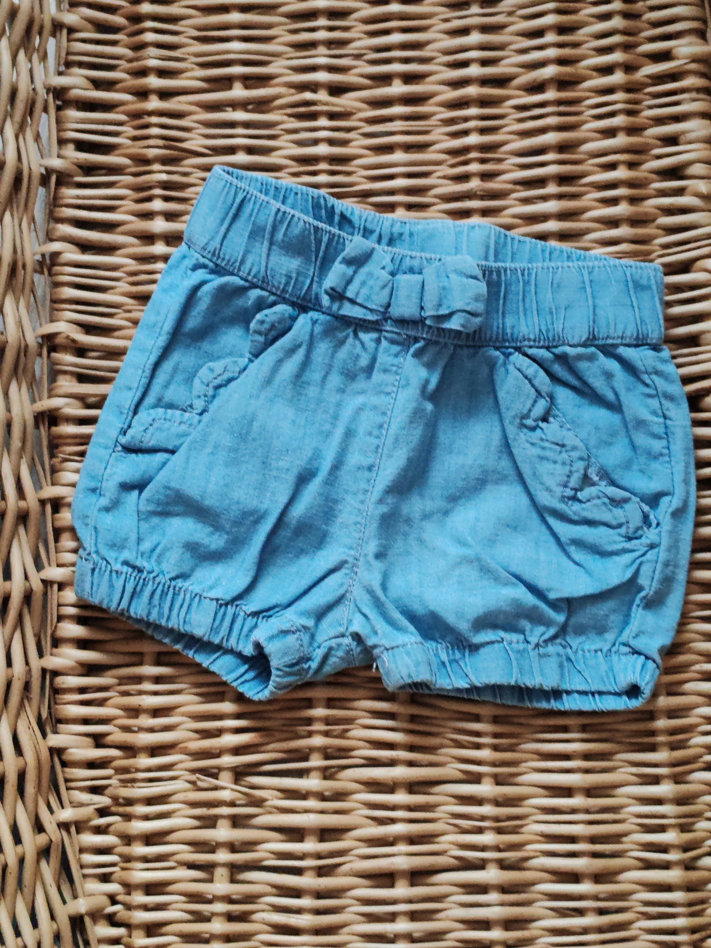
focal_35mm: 54
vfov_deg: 35.5
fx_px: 1479
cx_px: 356
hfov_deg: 27.0
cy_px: 474
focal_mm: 6.12
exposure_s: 1/100
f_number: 1.9
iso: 2500
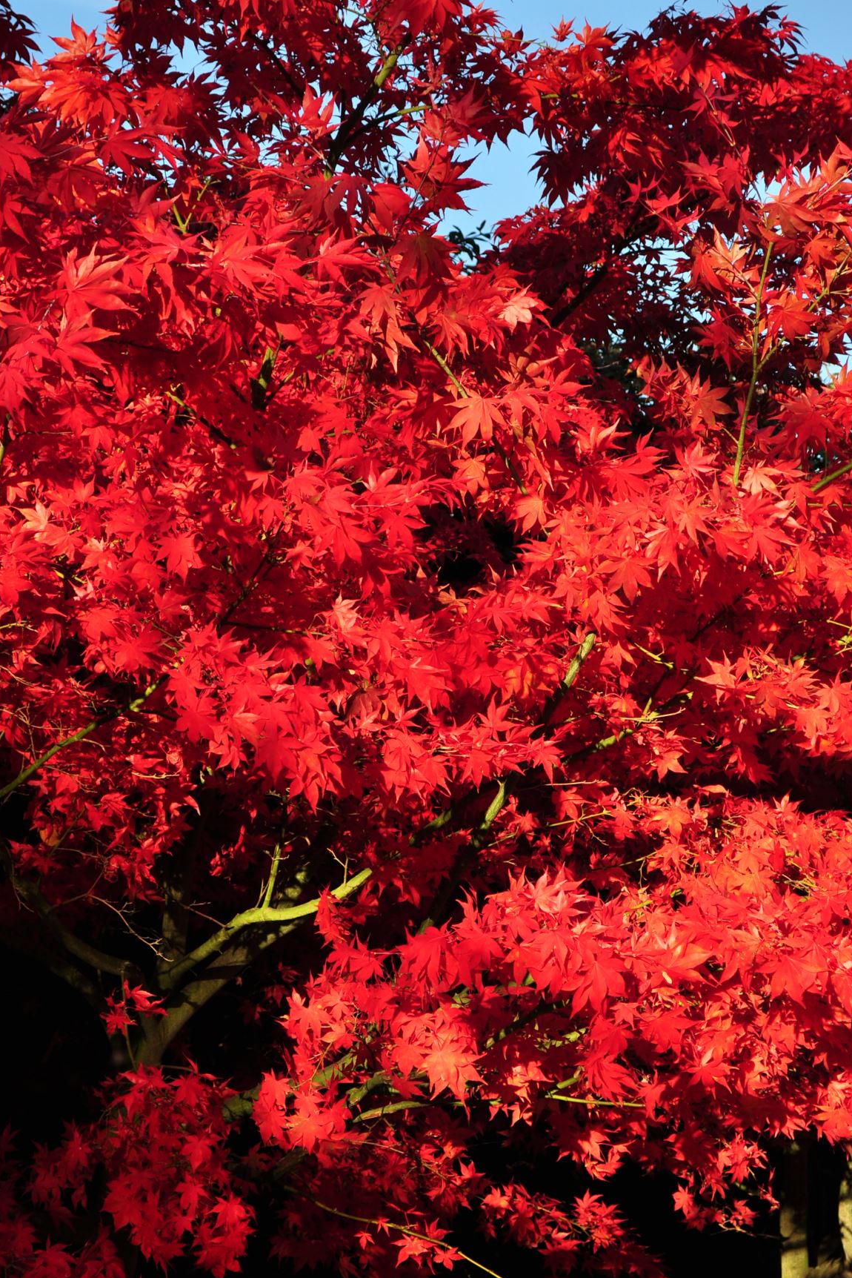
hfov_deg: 14.3
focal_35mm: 96
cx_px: 498
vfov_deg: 21.2
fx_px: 3406
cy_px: 586
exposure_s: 1/400
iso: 200
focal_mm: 52
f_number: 9
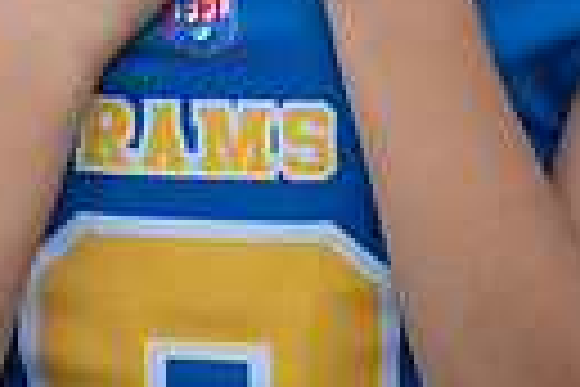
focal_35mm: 827
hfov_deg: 2.5
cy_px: -241
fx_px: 13323
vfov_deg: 1.7
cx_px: 184
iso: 250
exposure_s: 1/320
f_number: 2.8
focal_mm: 173
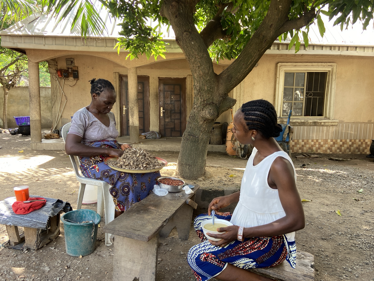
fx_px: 281
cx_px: 187
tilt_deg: -9.5
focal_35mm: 26
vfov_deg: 53.1
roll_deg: -0.5
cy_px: 140
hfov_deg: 67.3
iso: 50
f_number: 1.8
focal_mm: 4.25
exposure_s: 1/122
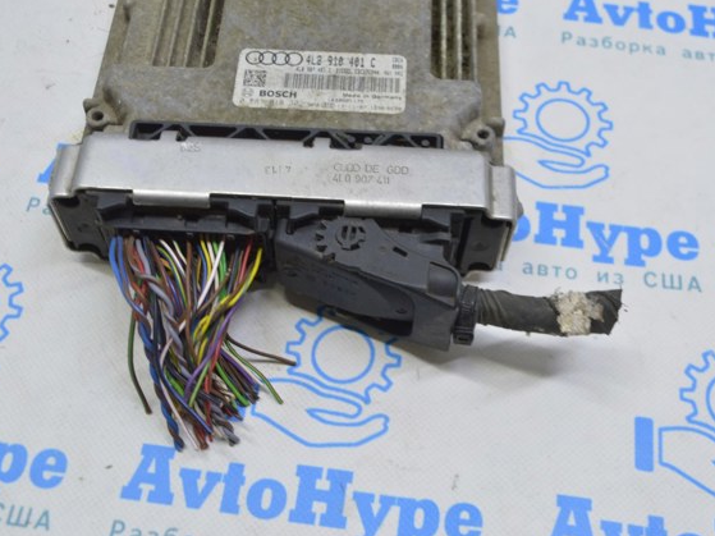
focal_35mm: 45
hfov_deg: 42.5
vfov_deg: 32.5
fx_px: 920
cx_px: 348
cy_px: 267
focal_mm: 27
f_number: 5.6
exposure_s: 1/20
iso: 400
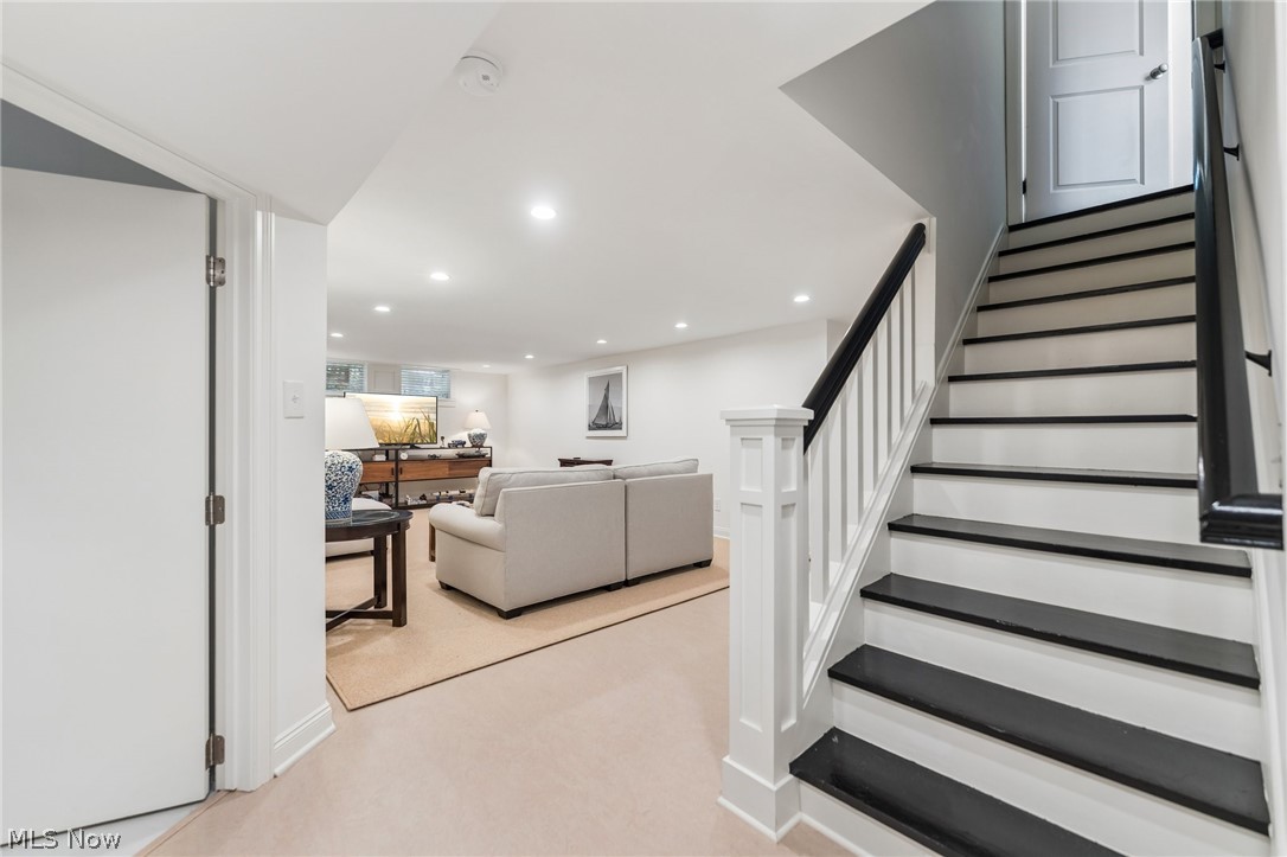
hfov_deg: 104.3
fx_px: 500
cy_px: 428
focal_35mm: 14
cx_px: 644
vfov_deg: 81.2
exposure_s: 1/30
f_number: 2.8
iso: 200
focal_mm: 14
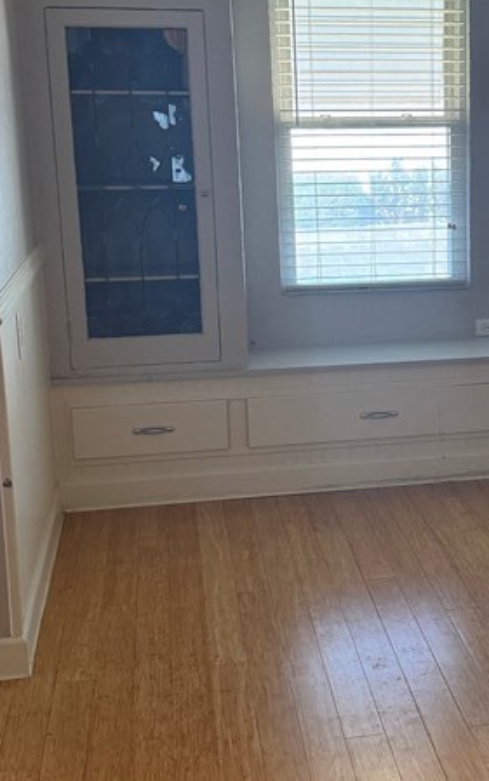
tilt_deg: -9.7
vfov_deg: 35.1
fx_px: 1236
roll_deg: +0.9
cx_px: 447
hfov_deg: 21.8
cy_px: 351
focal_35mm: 58
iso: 320
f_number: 1.78
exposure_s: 1/60
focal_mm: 6.76
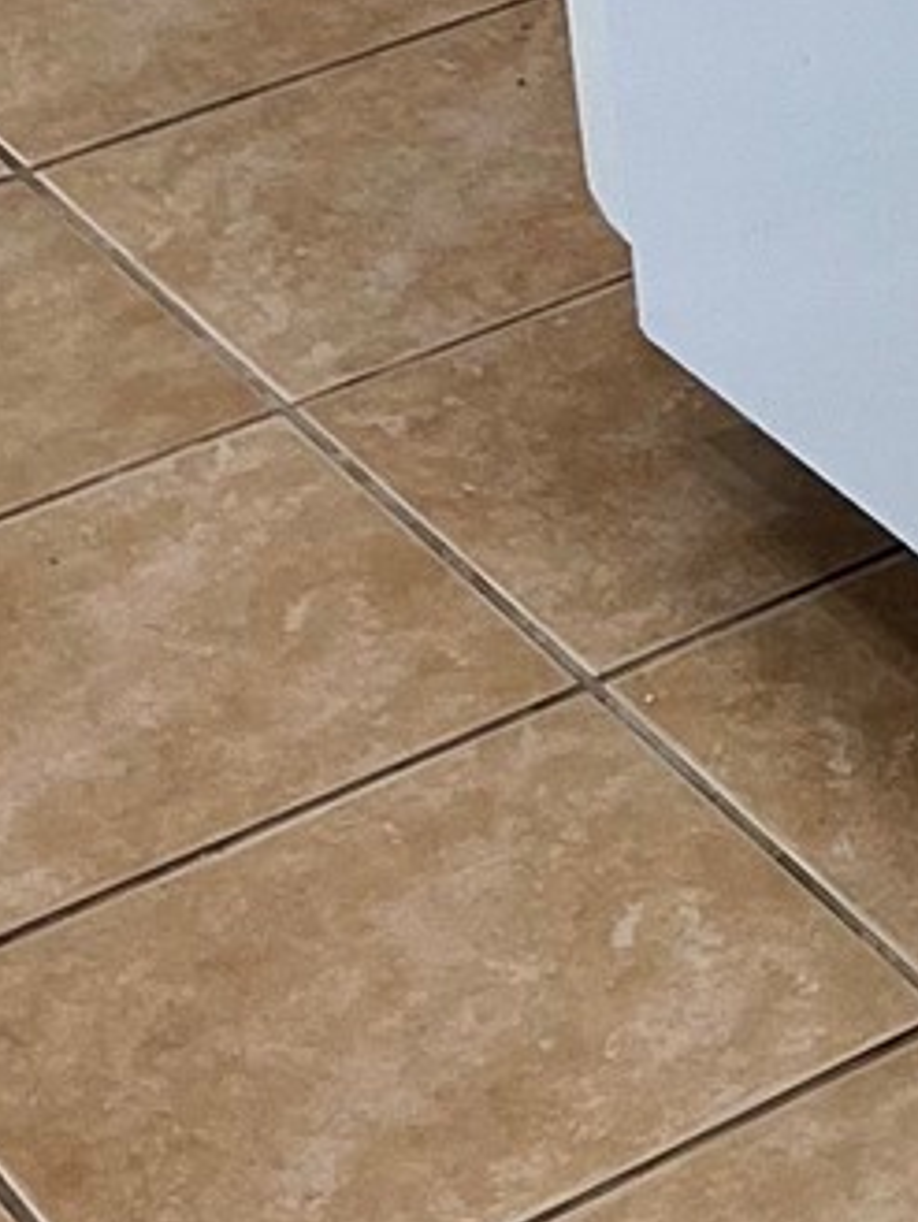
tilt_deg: -17.2
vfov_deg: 11.1
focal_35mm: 162
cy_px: -1177
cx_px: 2475
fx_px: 5725
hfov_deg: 8.2
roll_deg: +0.5
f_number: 1.6
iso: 100
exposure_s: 1/120
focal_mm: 5.1
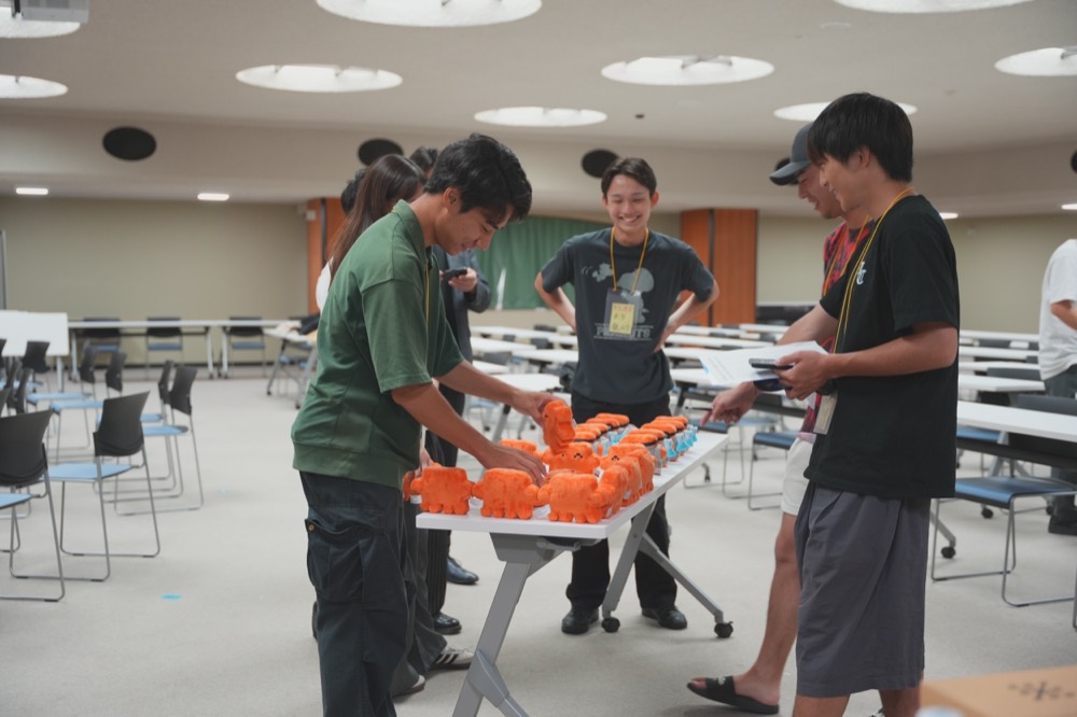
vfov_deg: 31.8
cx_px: 538
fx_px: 1259
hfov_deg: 46.3
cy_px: 358
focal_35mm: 42
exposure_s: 1/100
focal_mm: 42.1
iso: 1000
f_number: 2.8
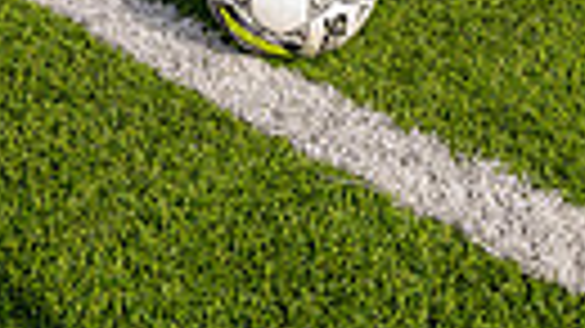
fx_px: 1349
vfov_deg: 10.9
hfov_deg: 24.4
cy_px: -544
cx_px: 369
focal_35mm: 87
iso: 50
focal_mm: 24
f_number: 7.1
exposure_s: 1/125
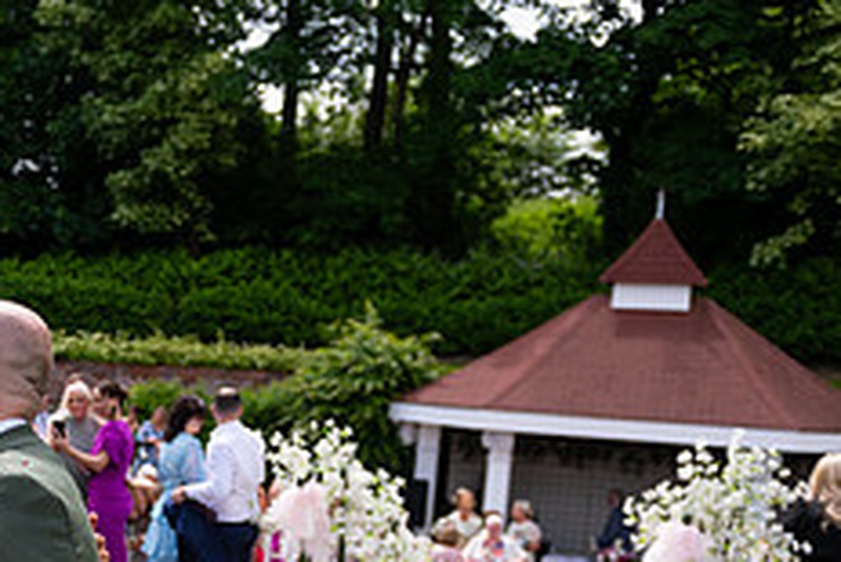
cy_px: 578
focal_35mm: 60
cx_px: -40
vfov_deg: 21.7
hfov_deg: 30.5
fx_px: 1402
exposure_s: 1/1250
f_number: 3.5
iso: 160
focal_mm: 24
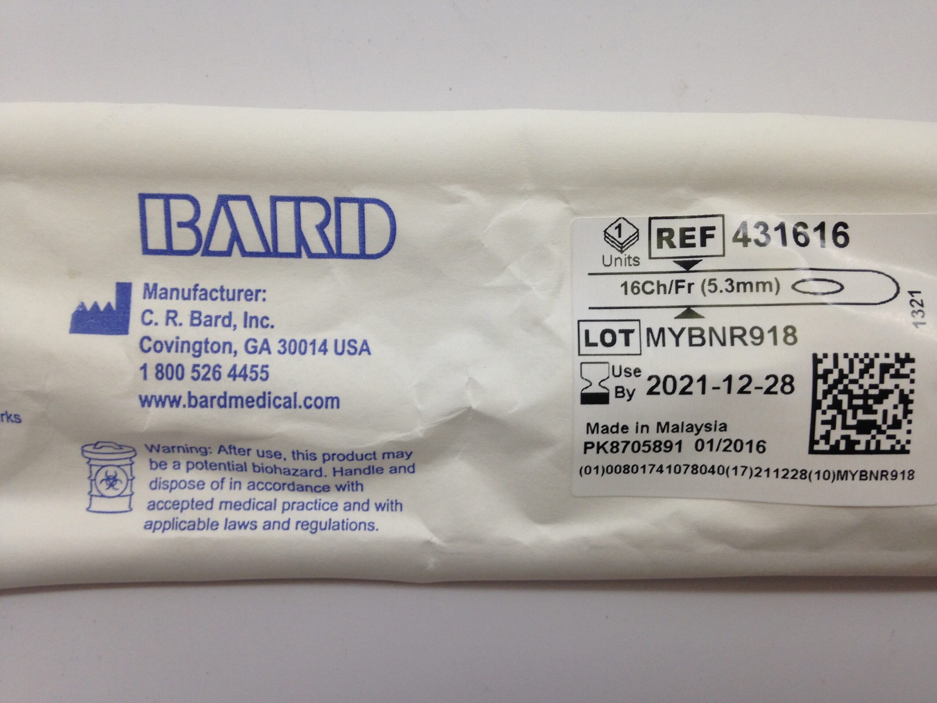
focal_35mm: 33
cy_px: 352
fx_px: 893
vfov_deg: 42.9
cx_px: 468
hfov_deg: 55.4
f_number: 2.4
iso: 50
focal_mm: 4.12
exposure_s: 1/60
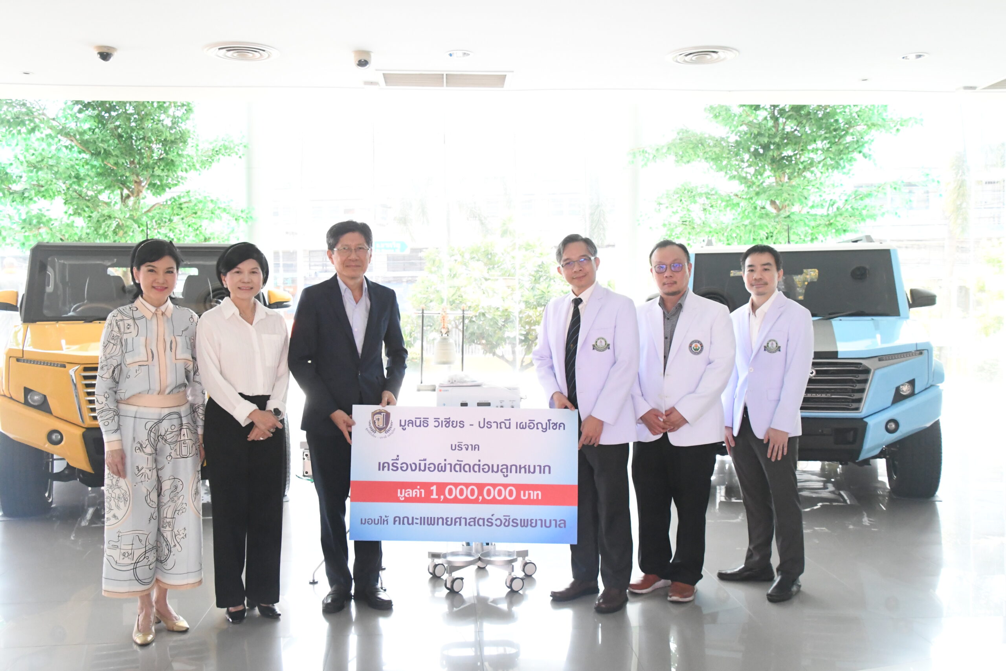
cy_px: 336
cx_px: 503
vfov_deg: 40.0
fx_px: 922
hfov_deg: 57.2
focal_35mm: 33
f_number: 8
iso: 5000
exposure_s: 1/250
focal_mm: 22
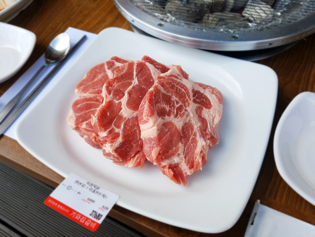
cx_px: 158
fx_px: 237
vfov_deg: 53.1
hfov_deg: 67.3
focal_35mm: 26
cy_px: 118
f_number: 1.7
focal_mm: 4.2
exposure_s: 1/596
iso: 50
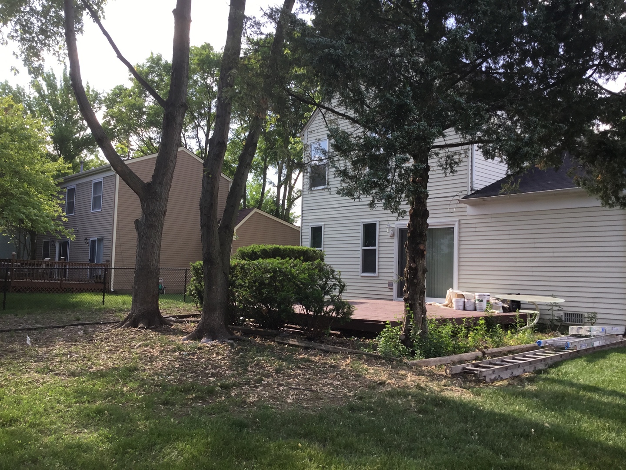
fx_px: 561
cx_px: 313
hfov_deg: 58.4
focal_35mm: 31
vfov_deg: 45.4
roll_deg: -2.2
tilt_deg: +3.1
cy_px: 235
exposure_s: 1/242
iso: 25
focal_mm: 3.3
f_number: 2.4
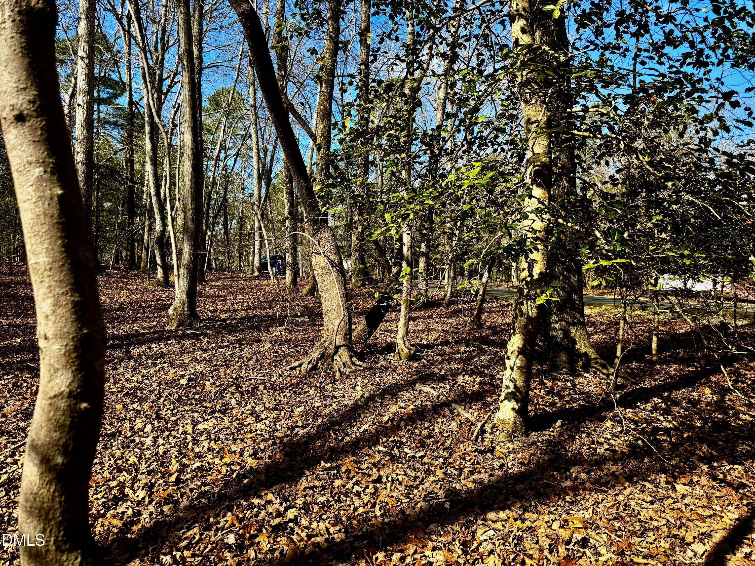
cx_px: 378
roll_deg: -0.4
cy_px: 283
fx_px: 523
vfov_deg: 56.8
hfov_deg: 71.6
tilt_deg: +2.4
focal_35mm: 24
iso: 80
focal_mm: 6.76
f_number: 1.78
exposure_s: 1/1597
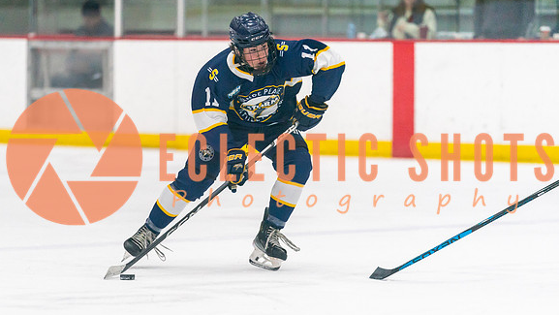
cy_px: 184
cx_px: 195
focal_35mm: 289
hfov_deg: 7.5
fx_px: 4285
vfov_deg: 4.2
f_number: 2.8
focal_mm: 200
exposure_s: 1/1250
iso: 3200
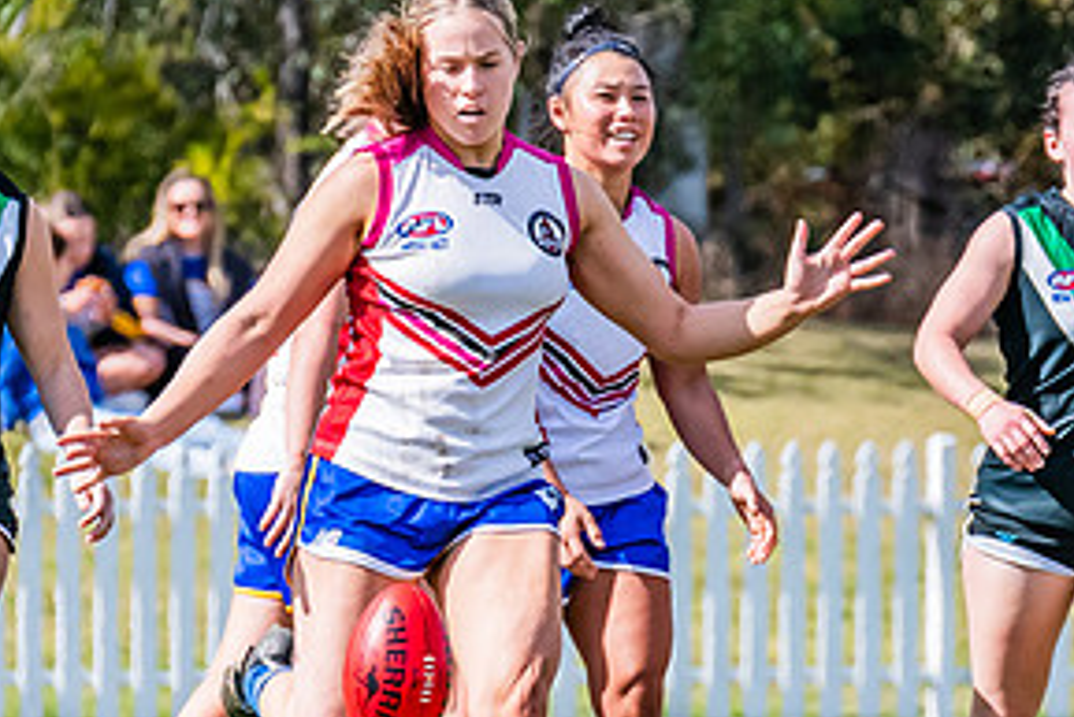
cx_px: 538
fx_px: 38950
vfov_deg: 1.1
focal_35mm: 1305
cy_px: 463
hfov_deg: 1.6
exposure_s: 1/1250
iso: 800
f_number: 11
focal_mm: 360
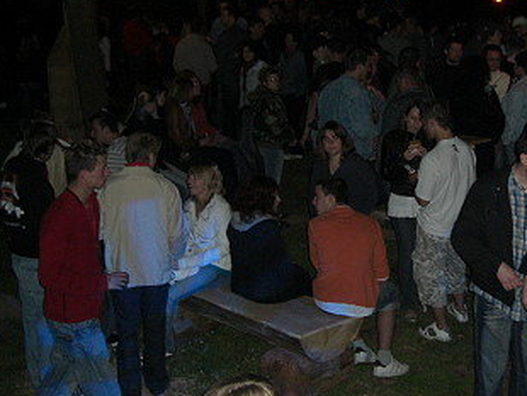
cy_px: 167
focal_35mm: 65
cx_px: 426
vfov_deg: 22.6
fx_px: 990
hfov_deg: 29.1
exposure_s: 1/60
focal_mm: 7.9
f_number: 2.8
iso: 200
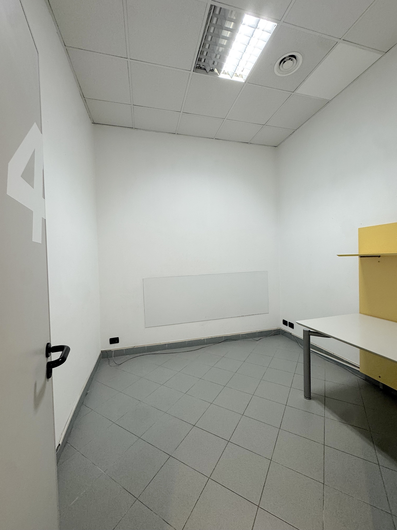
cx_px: 198
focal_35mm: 14
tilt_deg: -1.2
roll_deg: +1.5
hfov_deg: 85.7
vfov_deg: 102.1
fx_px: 214
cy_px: 265
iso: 200
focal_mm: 2.22
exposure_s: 1/50
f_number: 2.2
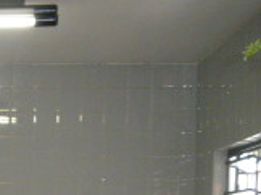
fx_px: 775
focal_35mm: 103
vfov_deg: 13.2
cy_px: 329
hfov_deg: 18.1
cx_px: -52
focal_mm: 4.7
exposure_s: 1/30
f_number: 2.8
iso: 160
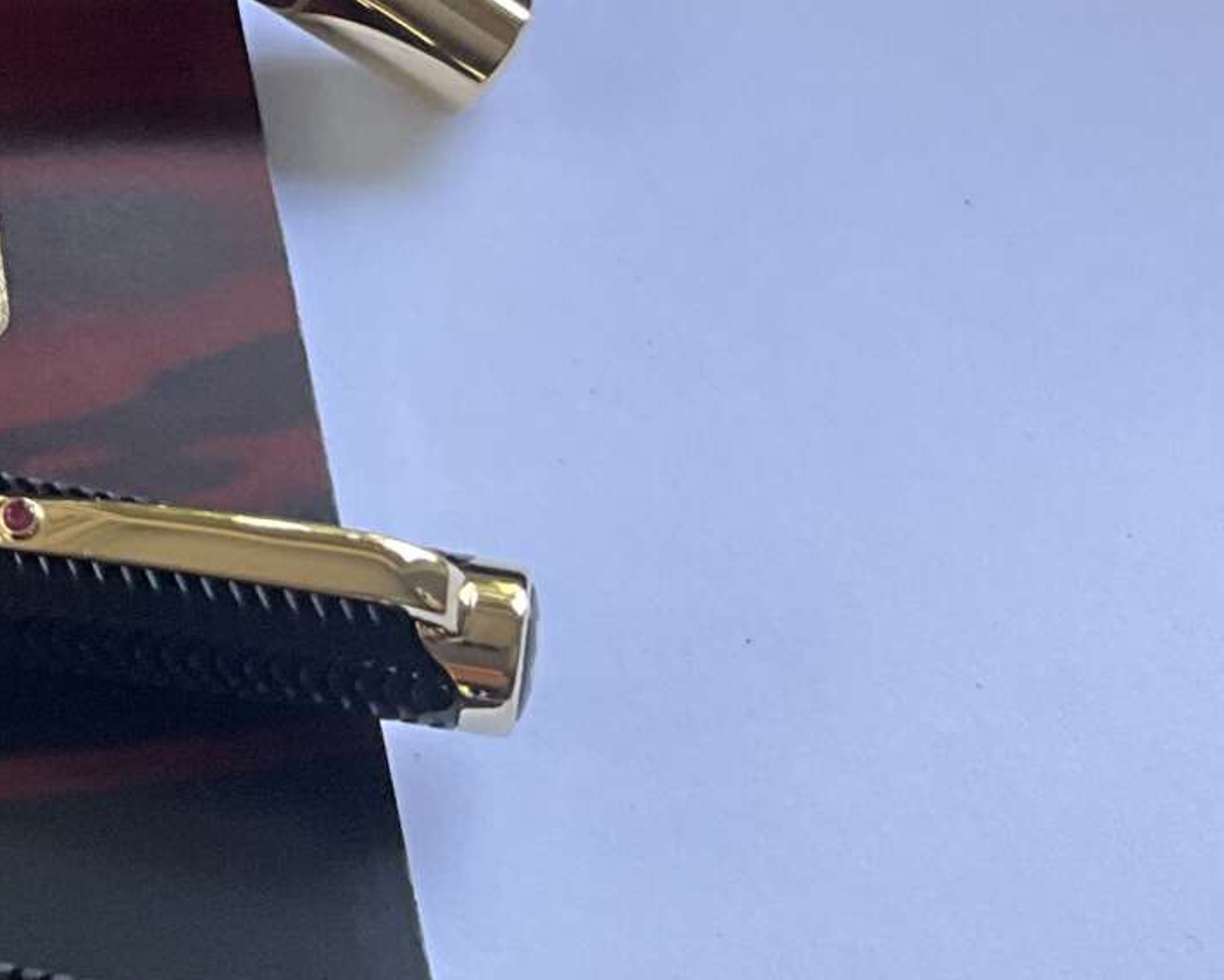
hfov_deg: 18.2
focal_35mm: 102
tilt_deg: -50.9
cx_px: -100
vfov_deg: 14.7
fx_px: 3695
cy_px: -97
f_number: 1.8
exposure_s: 1/119
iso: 64
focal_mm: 3
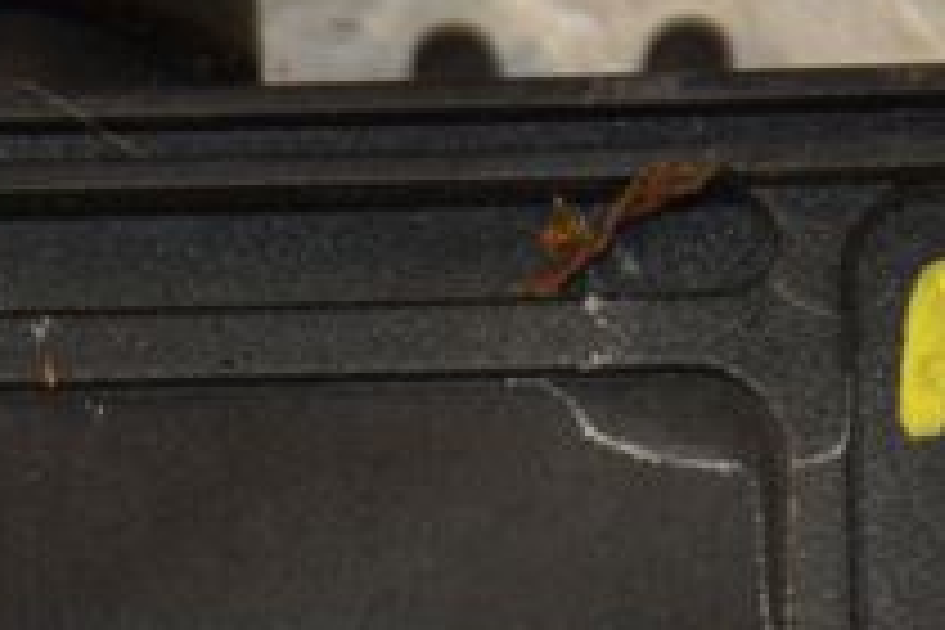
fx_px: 12613
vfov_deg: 2.9
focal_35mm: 481
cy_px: 904
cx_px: -58
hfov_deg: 4.3
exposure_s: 1/200
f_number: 8
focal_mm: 105
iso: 800
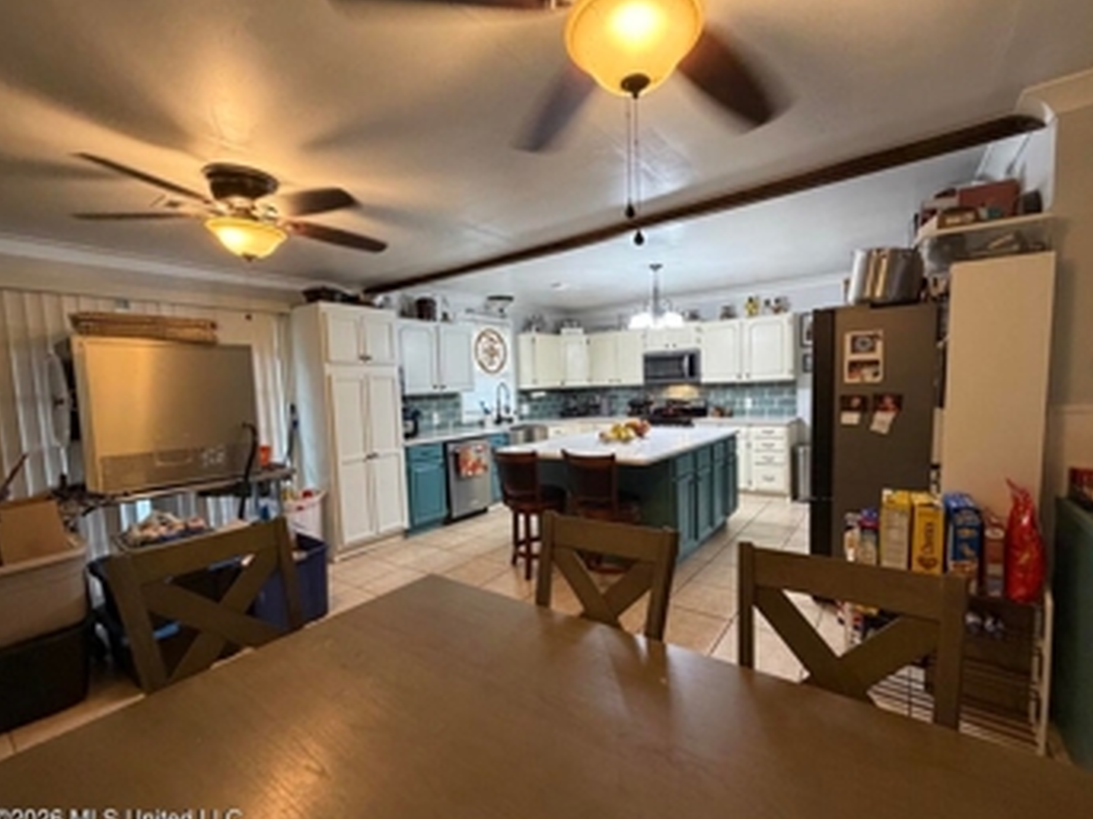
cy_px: 419
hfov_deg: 98.1
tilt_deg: -4.6
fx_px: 473
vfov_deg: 81.7
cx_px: 572
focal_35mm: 15
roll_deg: +1.9
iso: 400
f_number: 2.2
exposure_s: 1/60
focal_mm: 2.22
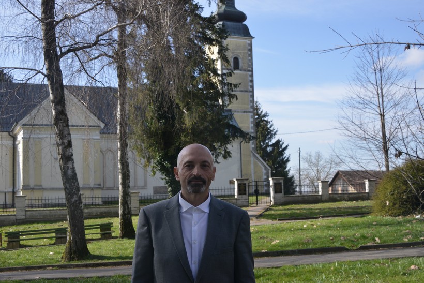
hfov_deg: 43.6
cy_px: 142
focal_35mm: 45
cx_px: 212
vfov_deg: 29.9
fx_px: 530
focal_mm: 45
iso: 640
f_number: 10
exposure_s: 1/400
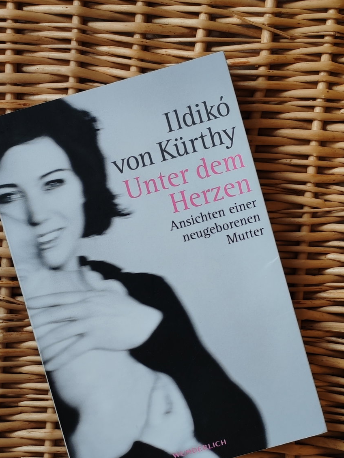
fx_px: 1046
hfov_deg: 18.6
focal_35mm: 79
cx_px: 123
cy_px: 273
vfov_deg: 24.7
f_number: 1.9
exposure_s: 1/100
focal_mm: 6.12
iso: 100
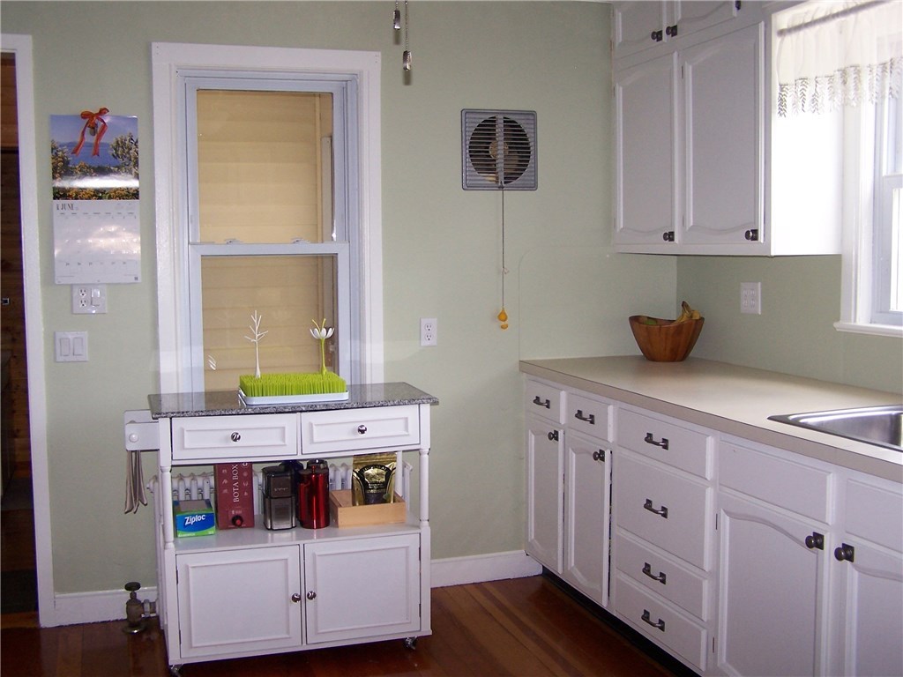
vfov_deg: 37.7
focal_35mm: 38
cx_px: 452
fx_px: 991
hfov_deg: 49.0
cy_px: 338
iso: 140
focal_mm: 6.3
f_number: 2.8
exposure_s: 1/60
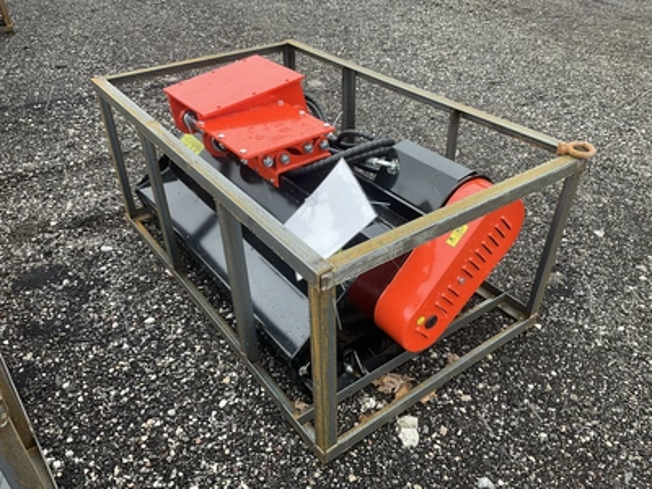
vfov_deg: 48.2
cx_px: 326
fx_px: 546
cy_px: 244
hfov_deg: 61.7
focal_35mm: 29
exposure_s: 1/122
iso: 25
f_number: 1.8
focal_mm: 3
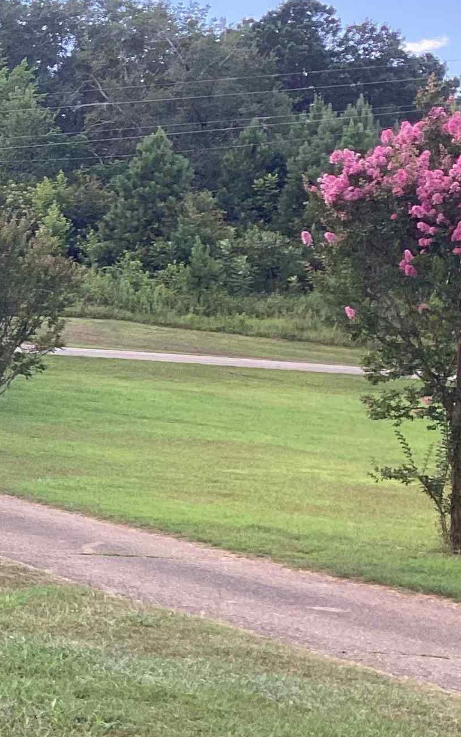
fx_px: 1548
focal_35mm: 77
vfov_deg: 26.8
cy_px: 428
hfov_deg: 14.6
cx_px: -395
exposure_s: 1/193
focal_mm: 3.3
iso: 25
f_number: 2.4
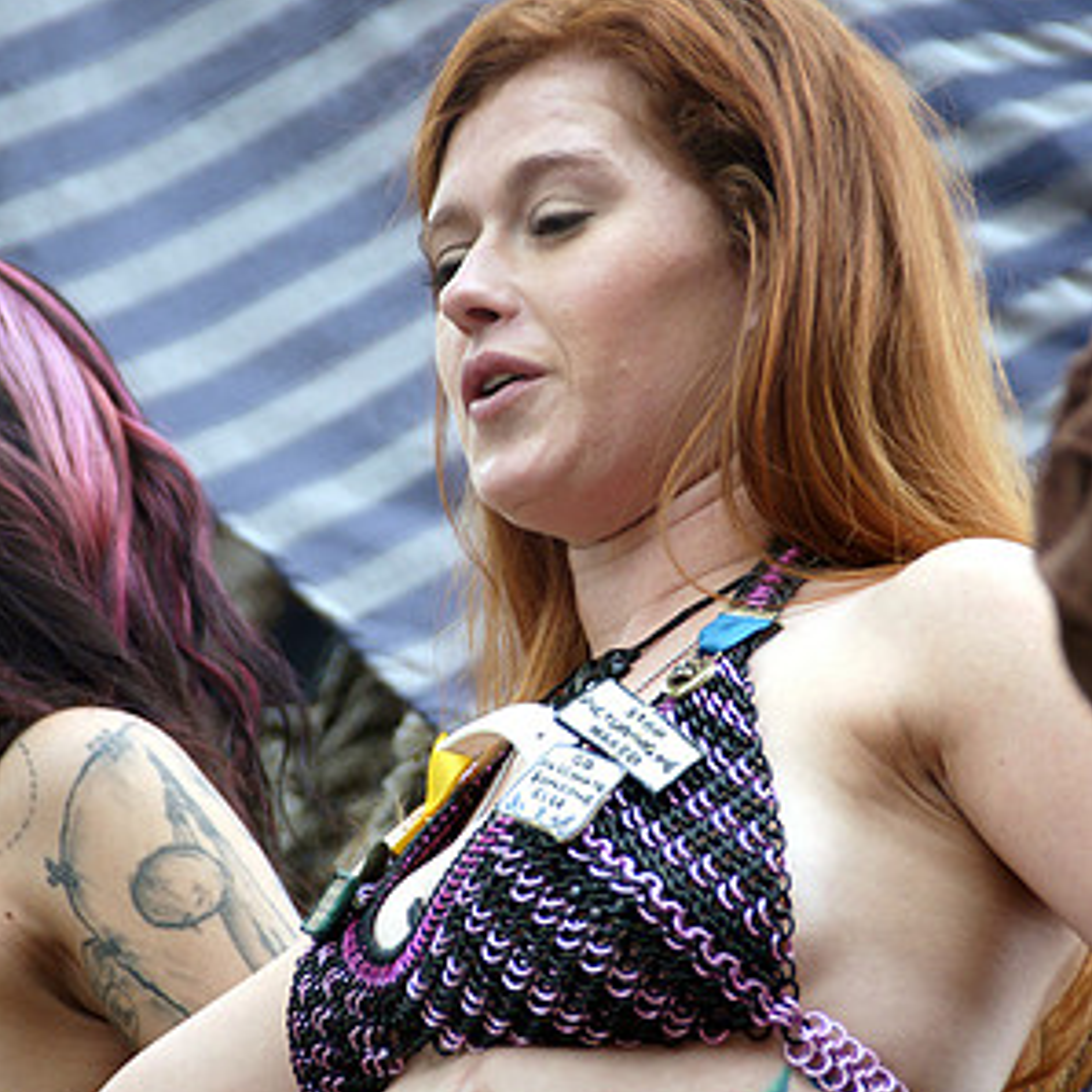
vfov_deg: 3.0
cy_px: 623
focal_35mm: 578
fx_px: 20629
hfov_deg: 3.0
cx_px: 546
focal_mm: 300
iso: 400
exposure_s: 1/200
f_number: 6.3
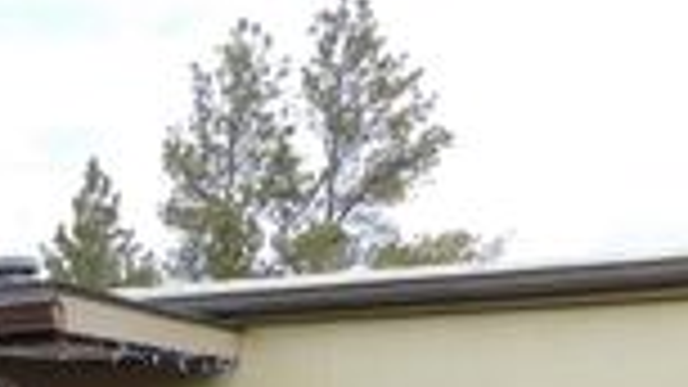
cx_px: -337
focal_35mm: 82
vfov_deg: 13.5
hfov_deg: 21.7
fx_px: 1496
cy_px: 646
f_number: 3
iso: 125
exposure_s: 1/640
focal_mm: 4
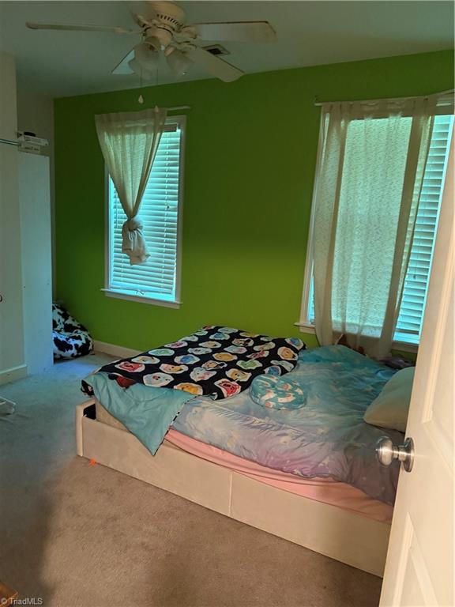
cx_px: 228
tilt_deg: -9.4
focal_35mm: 24
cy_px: 304
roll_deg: -5.7
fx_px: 421
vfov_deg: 71.6
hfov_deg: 56.8
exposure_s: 1/40
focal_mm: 6.76
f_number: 1.78
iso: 1000
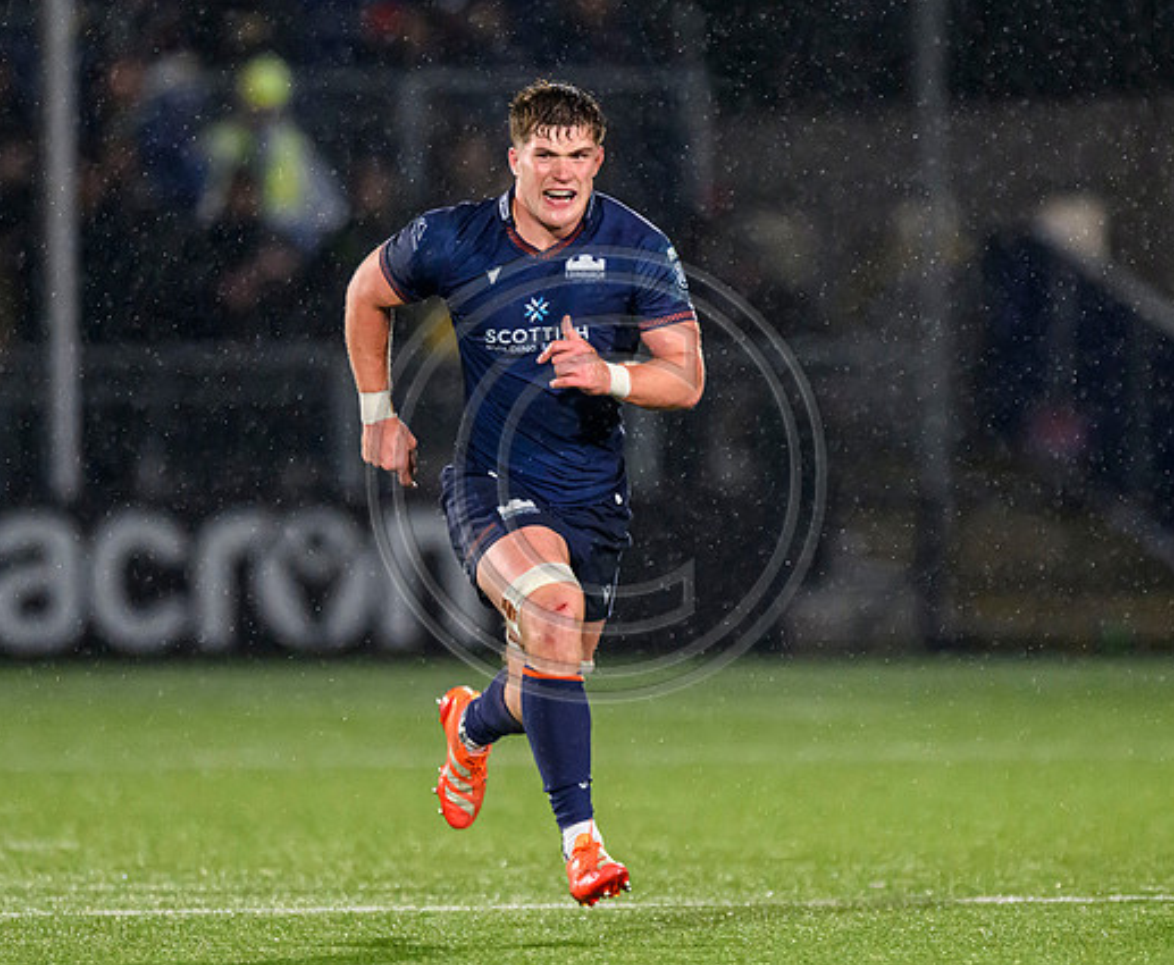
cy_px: 357
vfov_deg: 1.7
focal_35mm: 910
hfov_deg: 2.1
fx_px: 31962
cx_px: 597
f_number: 4
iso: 8000
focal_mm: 560
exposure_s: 1/1250
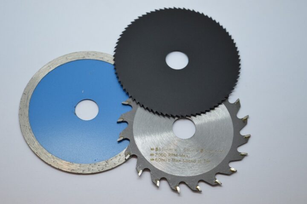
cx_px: 154
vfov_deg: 17.5
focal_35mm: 78
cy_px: 102
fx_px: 665
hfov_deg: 26.0
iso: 400
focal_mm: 52
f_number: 5.6
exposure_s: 1/80
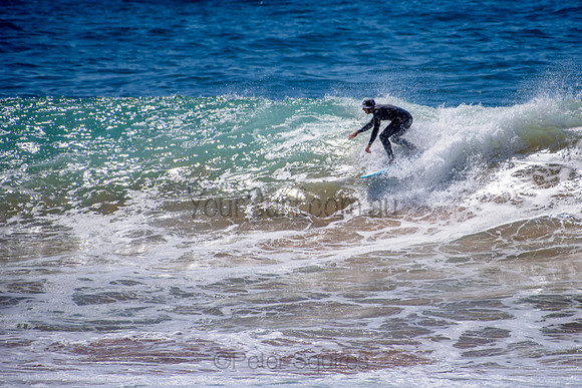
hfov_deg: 3.4
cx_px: 357
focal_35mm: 613
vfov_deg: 2.2
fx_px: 9909
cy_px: 150
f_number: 5.6
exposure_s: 1/2000
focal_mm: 500
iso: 64
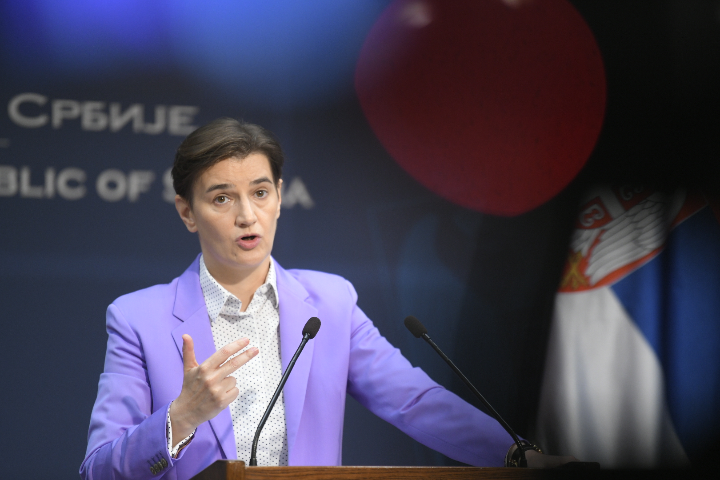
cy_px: 240
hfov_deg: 10.3
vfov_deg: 6.9
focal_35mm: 200
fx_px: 4000
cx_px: 360
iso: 1600
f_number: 2.8
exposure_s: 1/320
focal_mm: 200
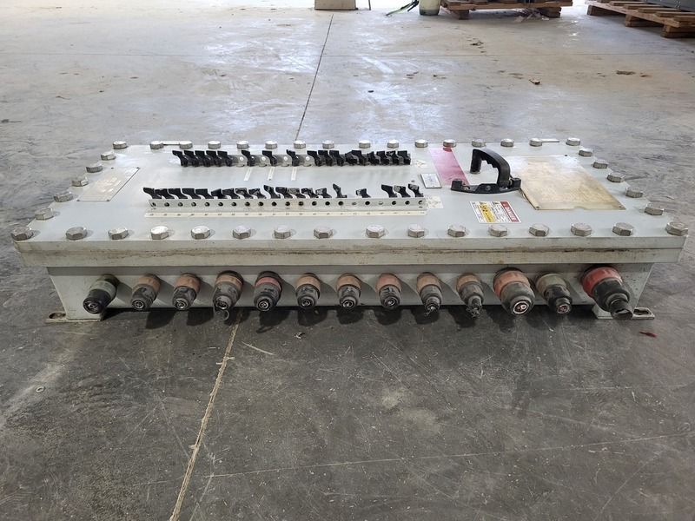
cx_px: 348
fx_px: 522
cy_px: 260
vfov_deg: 53.1
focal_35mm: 26
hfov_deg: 67.3
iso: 250
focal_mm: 5.4
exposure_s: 1/120
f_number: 1.8
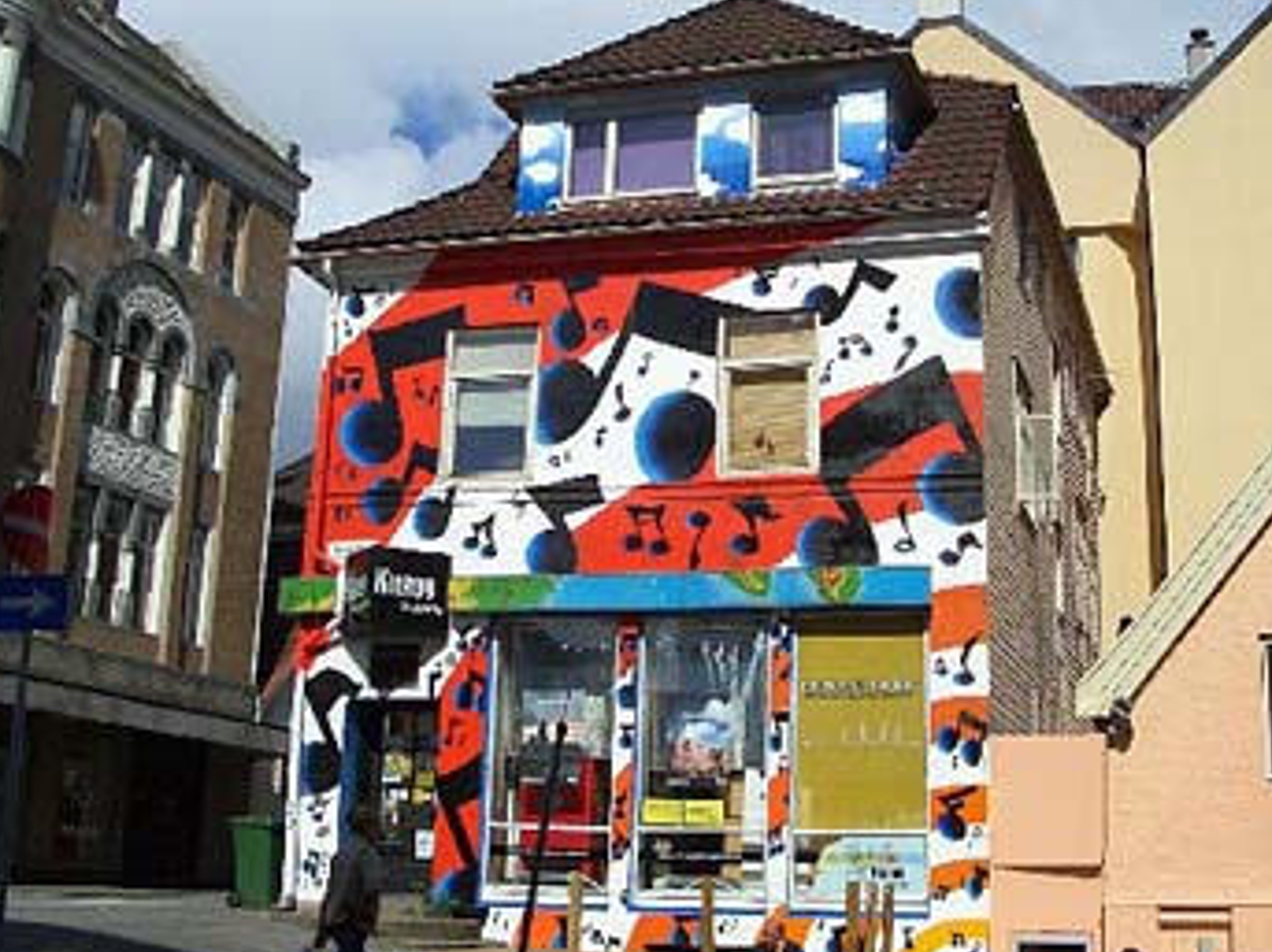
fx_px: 1690
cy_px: 448
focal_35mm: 46
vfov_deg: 31.5
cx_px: 690
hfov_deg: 41.2
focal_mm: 5.8
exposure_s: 1/1250
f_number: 4.3
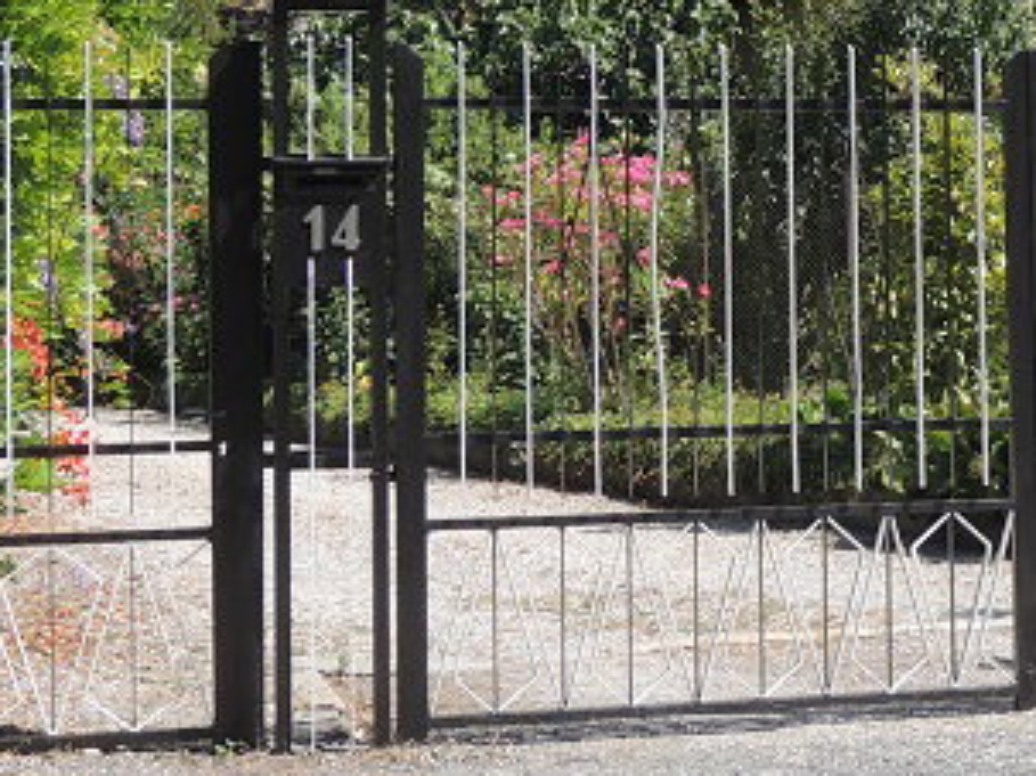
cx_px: 807
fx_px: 2752
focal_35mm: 92
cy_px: 197
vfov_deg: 16.0
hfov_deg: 21.1
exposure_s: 1/800
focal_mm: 5.5
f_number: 3
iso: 100
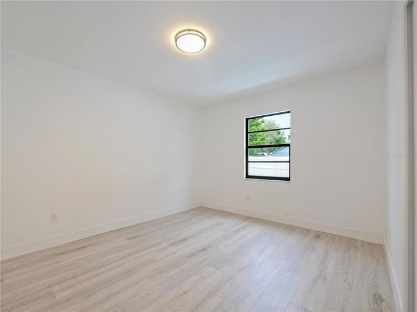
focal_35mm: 14
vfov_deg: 85.6
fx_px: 169
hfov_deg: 102.1
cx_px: 208
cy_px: 156
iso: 800
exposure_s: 1/60
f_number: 4
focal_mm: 7
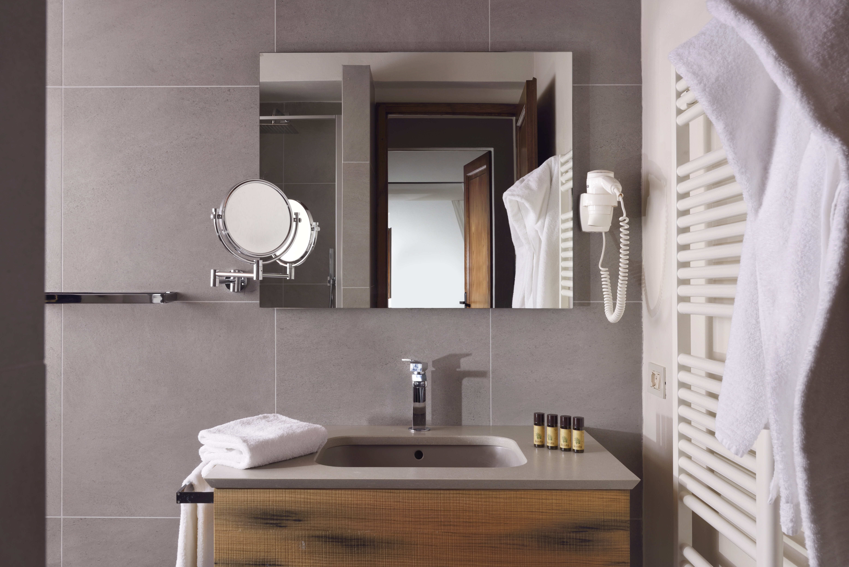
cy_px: 284
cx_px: 424
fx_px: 755
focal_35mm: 32
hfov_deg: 58.7
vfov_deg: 41.1
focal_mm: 32
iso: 200
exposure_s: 1/200
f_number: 13
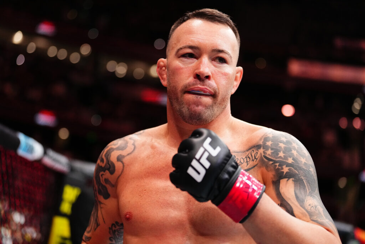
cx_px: 182
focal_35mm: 70
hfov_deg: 28.8
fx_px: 710
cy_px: 122
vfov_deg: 19.5
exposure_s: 1/1600
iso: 3200
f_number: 2.8
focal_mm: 70
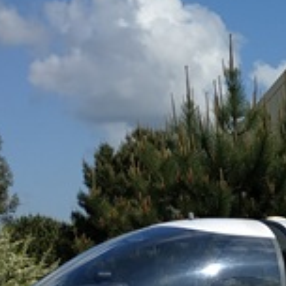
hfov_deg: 14.6
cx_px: 410
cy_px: 446
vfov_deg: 14.4
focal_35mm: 112
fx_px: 1047
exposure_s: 1/3499
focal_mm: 3.94
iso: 100
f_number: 1.9
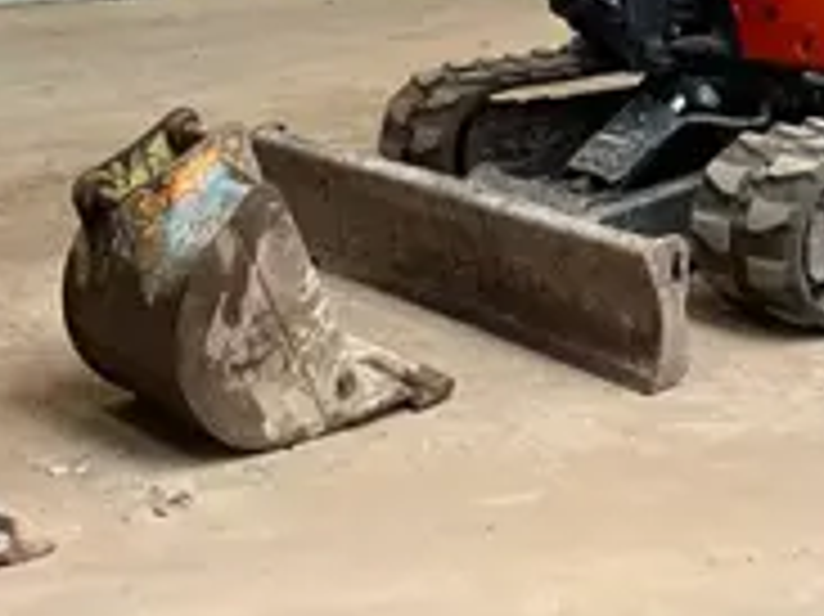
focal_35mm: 76
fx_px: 1808
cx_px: 387
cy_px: -121
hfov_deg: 25.7
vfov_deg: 18.4
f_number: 1.8
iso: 100
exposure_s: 1/60
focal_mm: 3
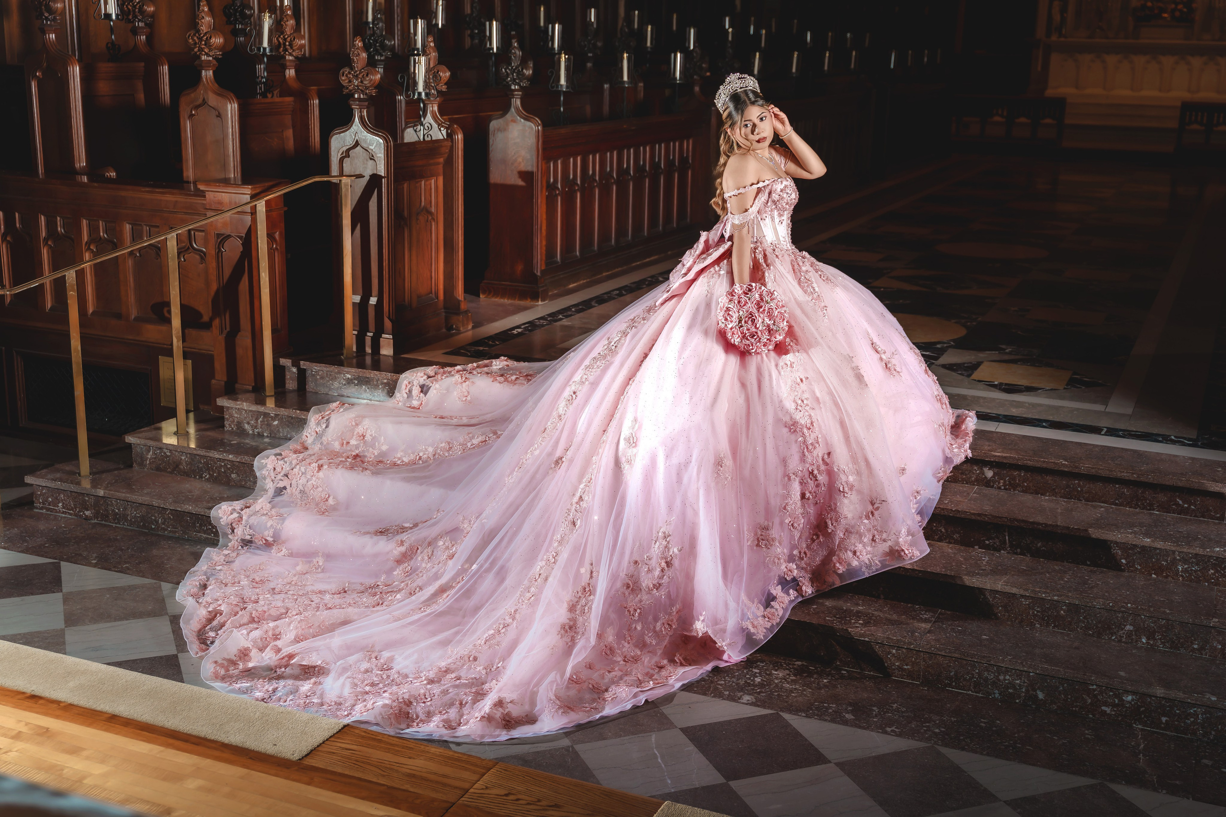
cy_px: 408
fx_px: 1403
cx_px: 613
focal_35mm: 41
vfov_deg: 32.5
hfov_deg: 47.2
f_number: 3.2
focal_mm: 41.2
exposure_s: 1/80
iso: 100
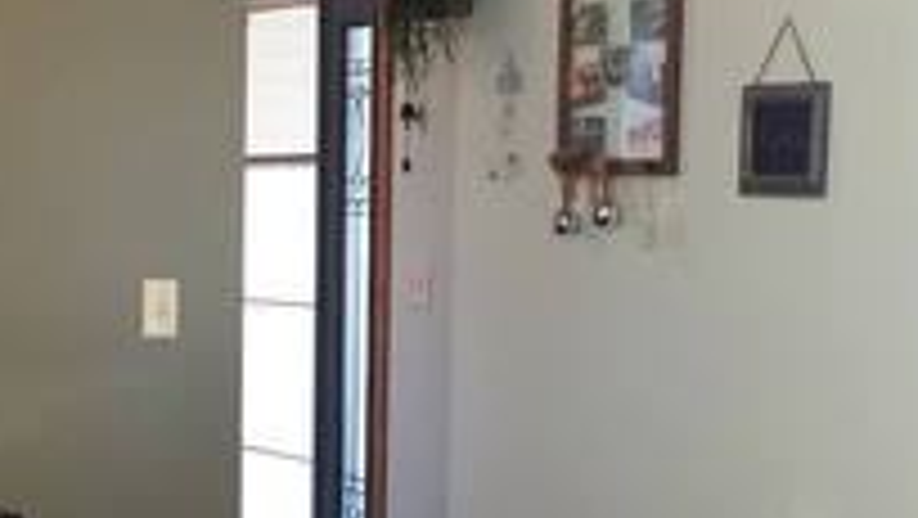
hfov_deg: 21.5
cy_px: 459
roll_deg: -1.8
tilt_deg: -5.4
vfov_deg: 12.2
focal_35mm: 99
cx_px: 544
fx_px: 2411
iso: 64
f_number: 2.2
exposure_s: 1/30
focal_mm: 4.15
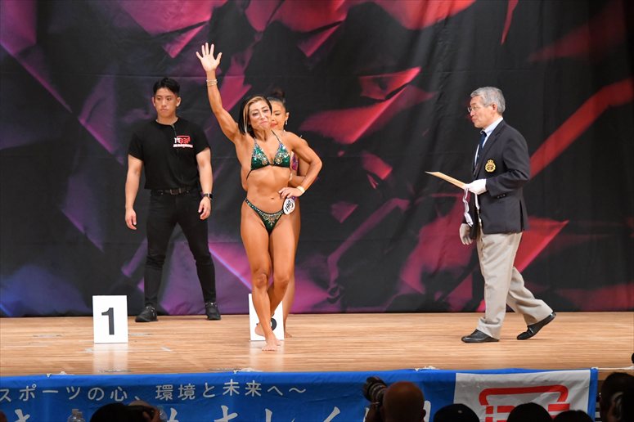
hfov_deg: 10.2
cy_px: 211
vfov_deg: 6.8
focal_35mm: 202
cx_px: 317
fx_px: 3556
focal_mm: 135
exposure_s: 1/400
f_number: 5.6
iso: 6400
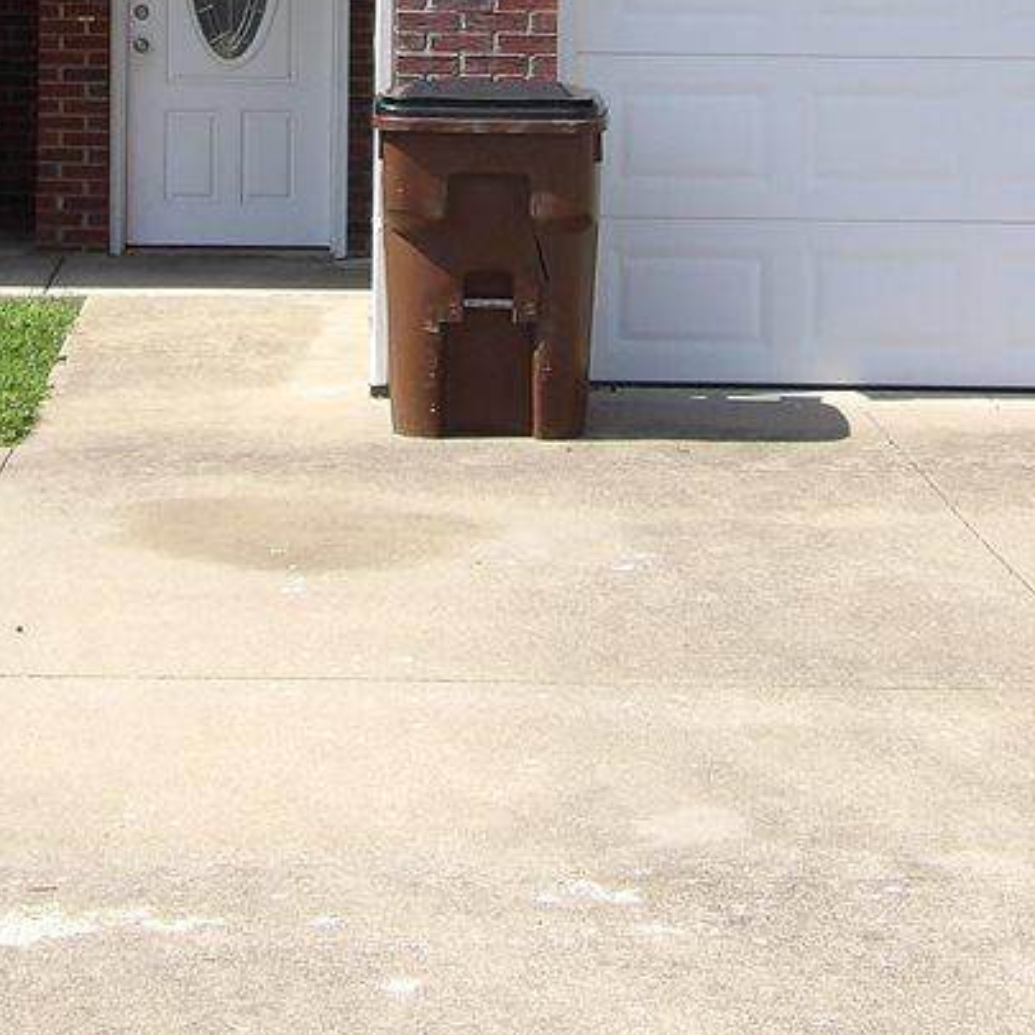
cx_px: 307
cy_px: -72
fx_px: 3687
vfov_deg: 15.6
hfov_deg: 15.9
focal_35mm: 109
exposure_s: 1/665
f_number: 3.7
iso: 100
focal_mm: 7
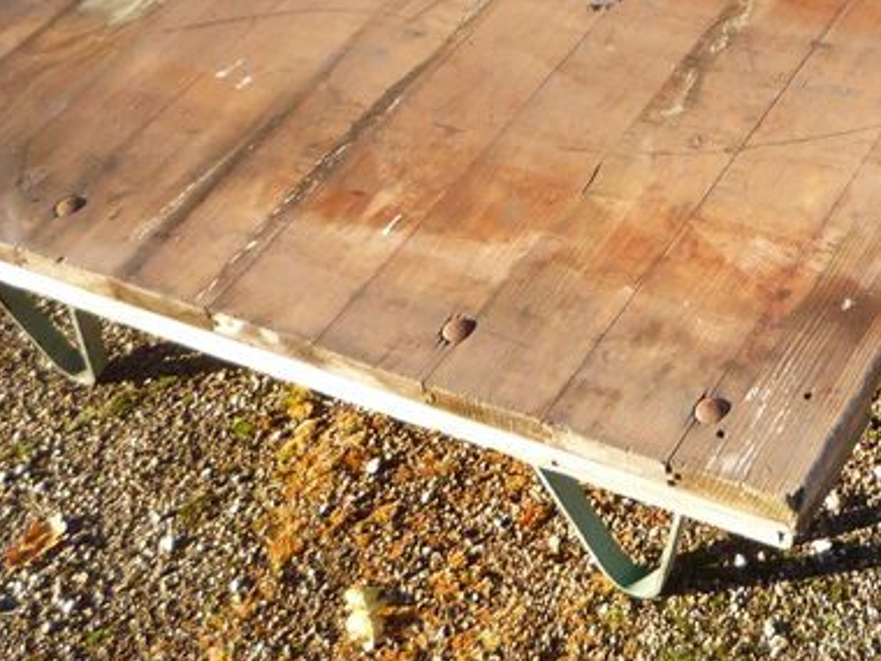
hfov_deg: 24.3
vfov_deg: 18.2
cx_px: 726
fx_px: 2011
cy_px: -5
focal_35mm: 79
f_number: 4
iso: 100
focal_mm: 5.2
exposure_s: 1/125
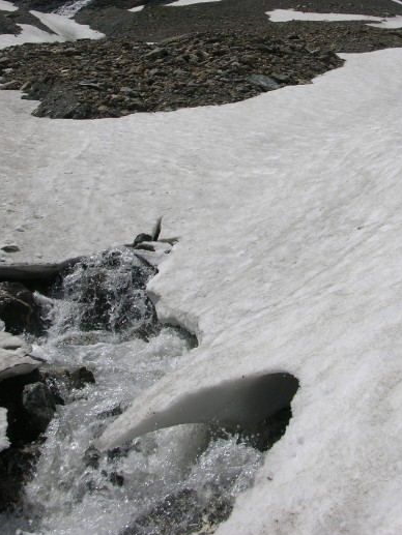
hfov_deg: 28.0
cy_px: 182
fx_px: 805
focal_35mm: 52
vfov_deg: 36.5
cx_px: 230
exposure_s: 1/448
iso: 50
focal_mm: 8.9
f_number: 8
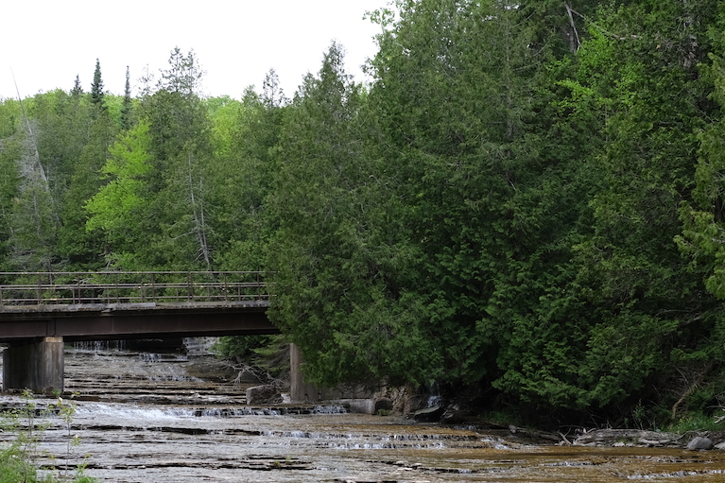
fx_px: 1228
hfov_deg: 32.7
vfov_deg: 22.0
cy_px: 379
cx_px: 473
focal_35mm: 61
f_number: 5.6
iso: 160
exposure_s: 1/125
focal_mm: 20.1
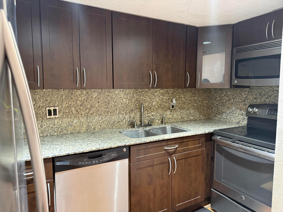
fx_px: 196
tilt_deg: -5.7
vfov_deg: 56.8
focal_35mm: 24
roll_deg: -0.1
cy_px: 106
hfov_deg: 71.6
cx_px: 142
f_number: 1.78
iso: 800
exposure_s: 1/40
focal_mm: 6.76
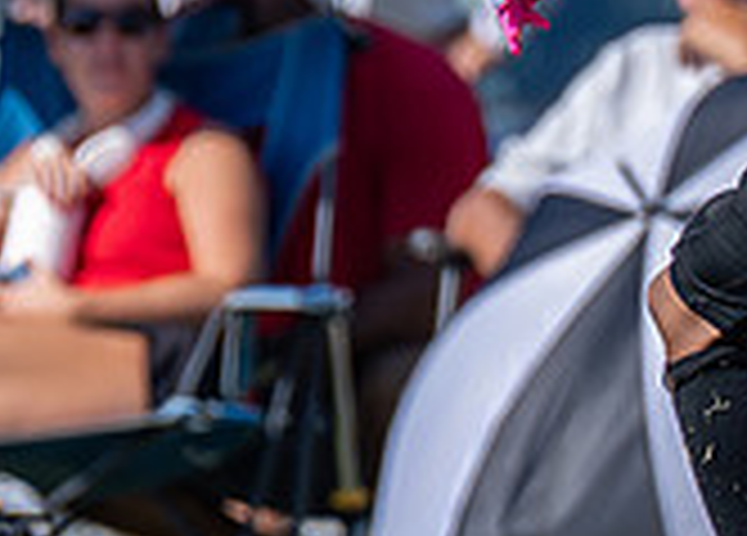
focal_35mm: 2017
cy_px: 161
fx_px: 42844
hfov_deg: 1.0
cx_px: 638
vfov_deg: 0.7
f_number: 2.8
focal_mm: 200
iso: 160
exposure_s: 1/3200
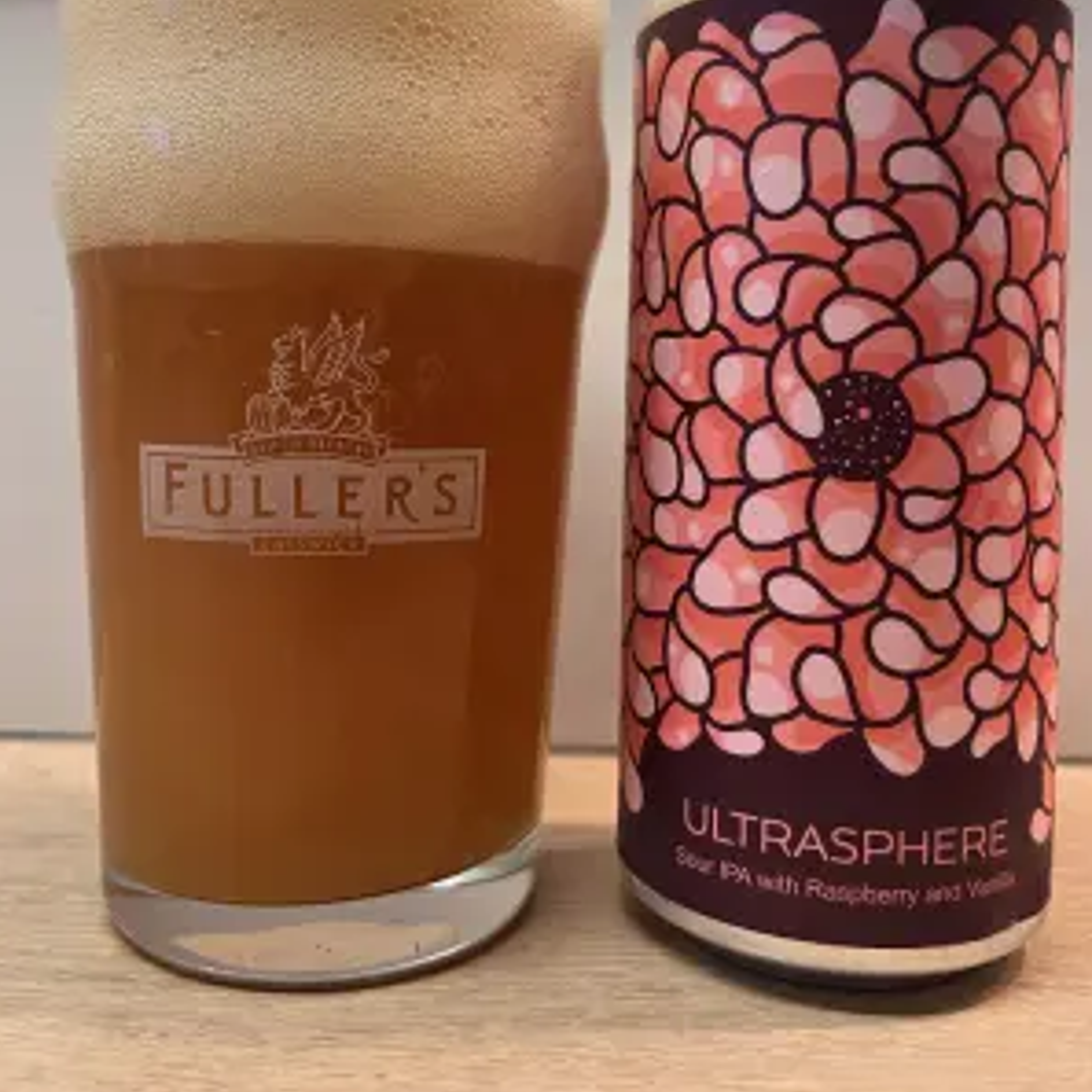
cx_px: 544
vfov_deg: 51.9
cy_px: 397
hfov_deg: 52.5
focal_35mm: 31
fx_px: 1106
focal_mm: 5.1
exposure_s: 1/50
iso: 80
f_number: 1.6
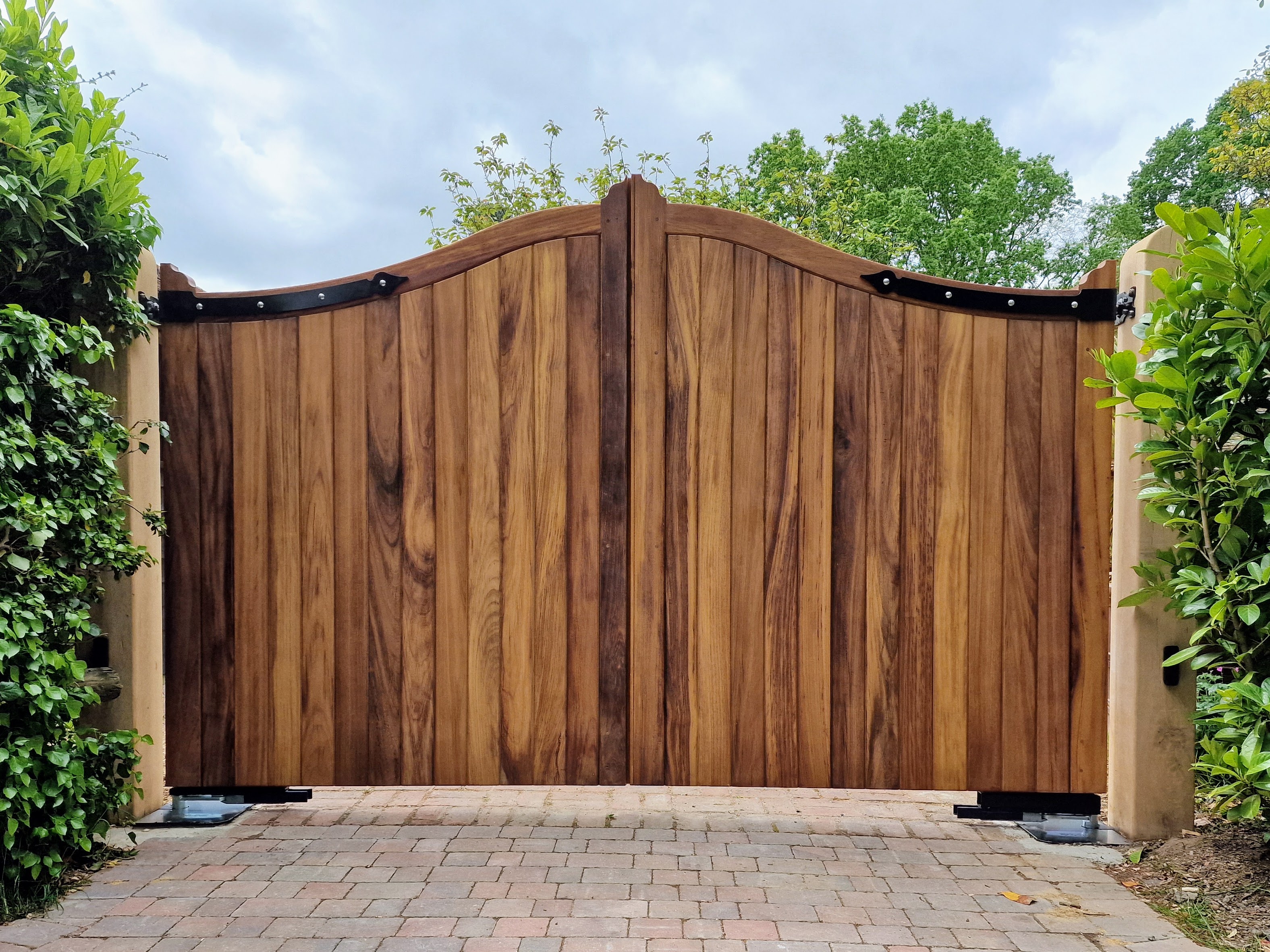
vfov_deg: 58.9
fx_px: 844
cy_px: 476
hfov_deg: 73.9
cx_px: 635
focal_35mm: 23
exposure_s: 1/612
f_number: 1.8
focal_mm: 6.4
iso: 50
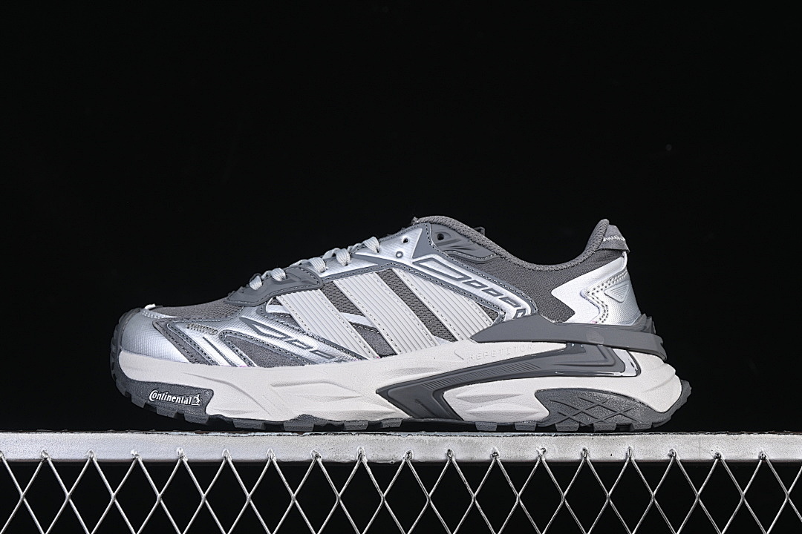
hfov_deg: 27.0
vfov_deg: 18.2
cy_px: 267
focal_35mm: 75
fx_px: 1671
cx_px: 401
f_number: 7.1
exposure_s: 1/80
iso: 160
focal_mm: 50
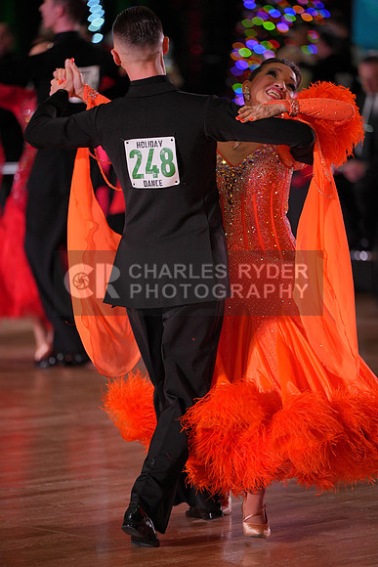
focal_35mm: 180
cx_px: 189
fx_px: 2833
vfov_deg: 11.4
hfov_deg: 7.6
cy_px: 284
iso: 1000
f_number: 2.8
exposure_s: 1/500
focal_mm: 180
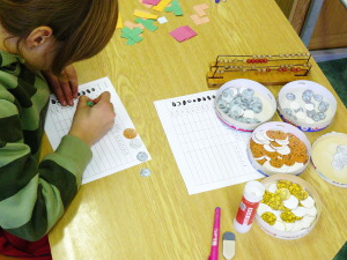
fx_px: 541
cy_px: 84
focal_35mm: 54
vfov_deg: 26.9
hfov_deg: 35.5
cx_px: 147
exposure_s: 1/25
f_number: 2.8
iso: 100
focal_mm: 6
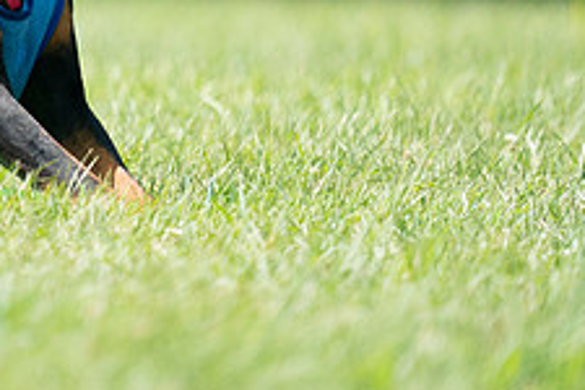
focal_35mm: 1544
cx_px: -153
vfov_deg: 0.9
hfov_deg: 1.3
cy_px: -90
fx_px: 25088
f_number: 6.3
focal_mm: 600
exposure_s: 1/4000
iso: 2500
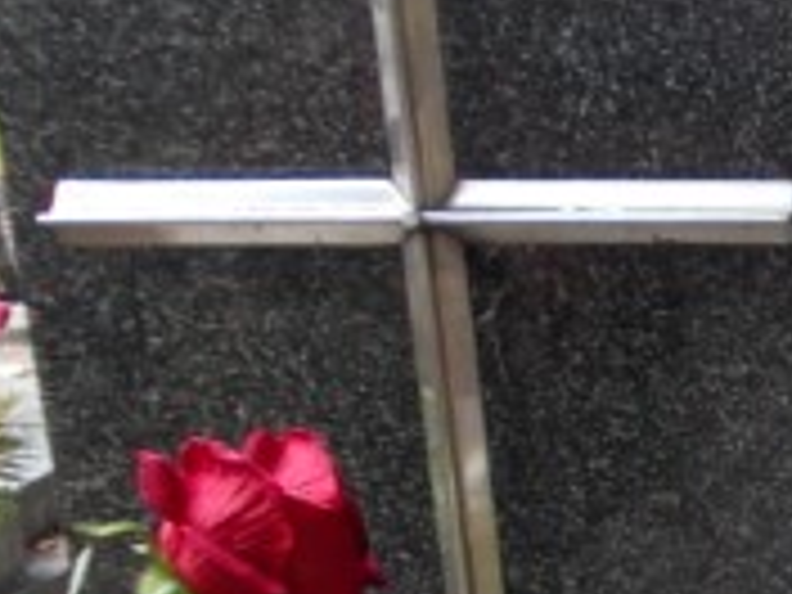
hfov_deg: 16.9
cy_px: 666
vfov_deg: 14.2
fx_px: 2334
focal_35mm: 102
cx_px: 1278
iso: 80
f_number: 2.7
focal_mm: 4
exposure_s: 1/60
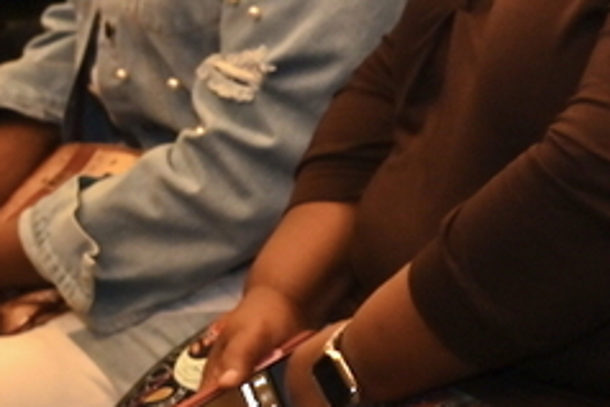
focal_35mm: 151
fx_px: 2560
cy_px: 197
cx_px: 1115
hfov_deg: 12.4
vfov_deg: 9.1
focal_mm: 36
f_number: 4
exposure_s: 1/200
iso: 1250
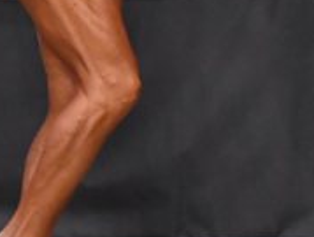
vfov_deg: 1.6
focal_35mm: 934
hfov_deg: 2.1
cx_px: 431
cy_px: -49
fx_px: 8489
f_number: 5.6
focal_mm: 150
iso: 5000
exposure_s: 1/400
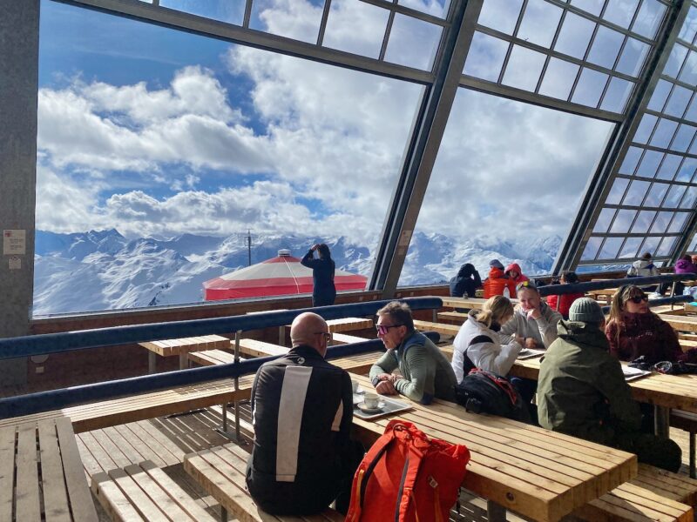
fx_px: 524
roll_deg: +1.5
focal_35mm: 26
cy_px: 261
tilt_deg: -1.6
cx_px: 348
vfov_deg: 53.1
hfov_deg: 67.3
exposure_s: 1/9615
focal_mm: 4.25
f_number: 1.8
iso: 32
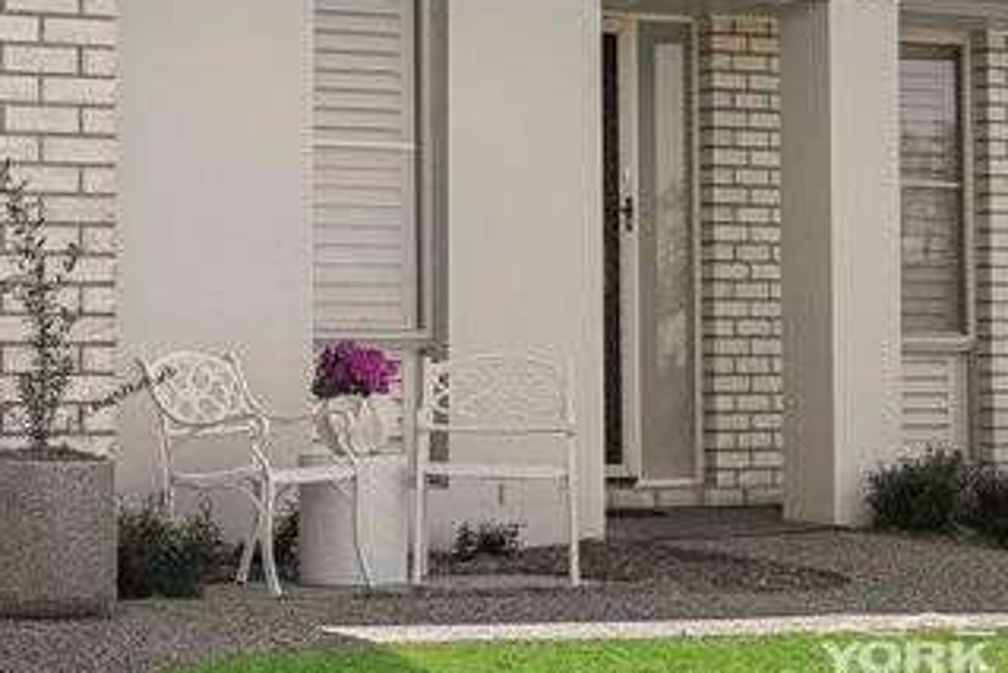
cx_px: 335
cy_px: 254
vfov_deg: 13.3
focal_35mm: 103
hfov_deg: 19.8
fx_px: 2885
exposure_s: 1/400
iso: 100
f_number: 6.3
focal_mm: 70
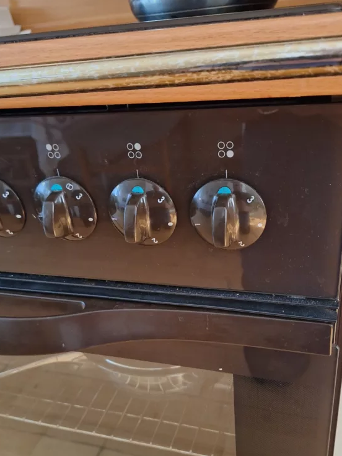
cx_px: 182
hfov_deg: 44.1
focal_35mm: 32
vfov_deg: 56.4
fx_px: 422
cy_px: 270
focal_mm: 5.54
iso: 320
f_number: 1.8
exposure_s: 1/25
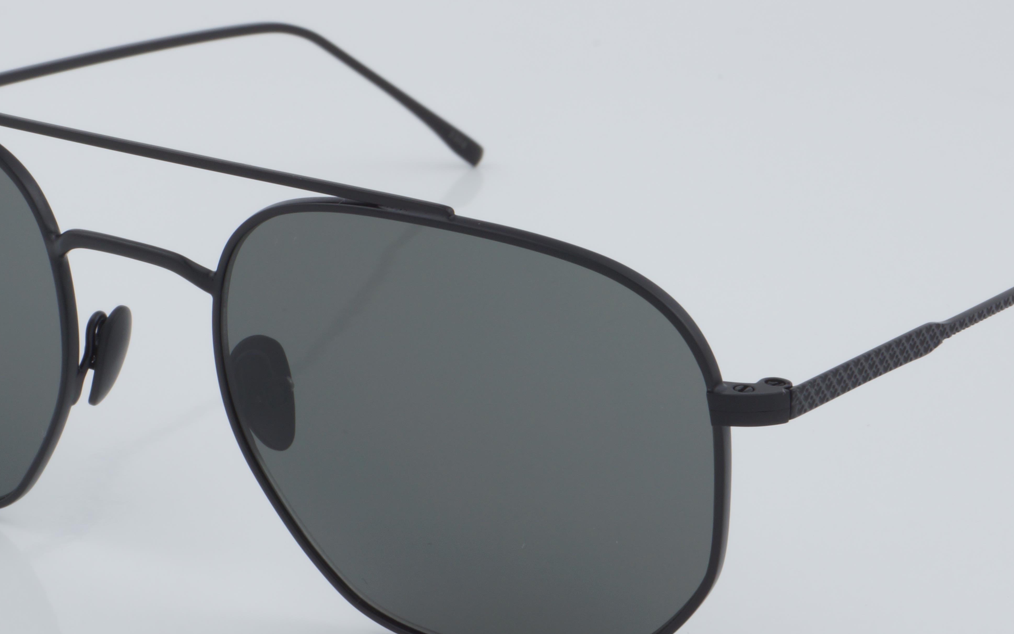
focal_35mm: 118
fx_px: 3261
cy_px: 353
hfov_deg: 17.7
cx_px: 462
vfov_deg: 11.1
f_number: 32
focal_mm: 50
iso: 100
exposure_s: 1/4
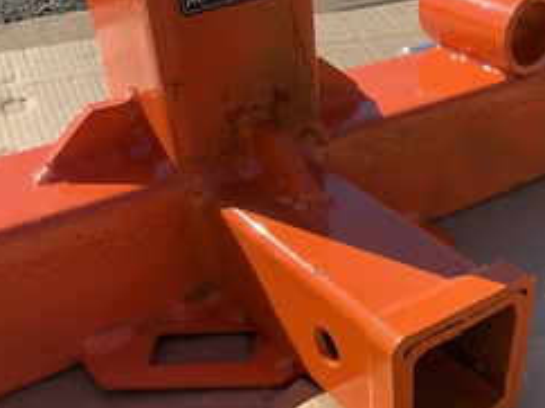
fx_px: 755
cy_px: 331
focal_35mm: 48
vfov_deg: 29.5
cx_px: 437
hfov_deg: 38.2
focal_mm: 3
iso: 25
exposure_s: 1/1311
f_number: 1.8
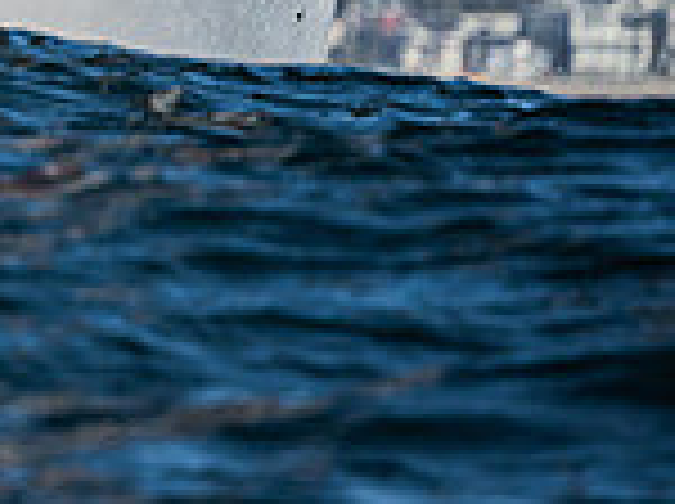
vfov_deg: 1.0
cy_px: -191
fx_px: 29826
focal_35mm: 1532
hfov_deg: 1.3
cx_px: -612
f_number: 5.6
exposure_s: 1/3200
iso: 320
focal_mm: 400
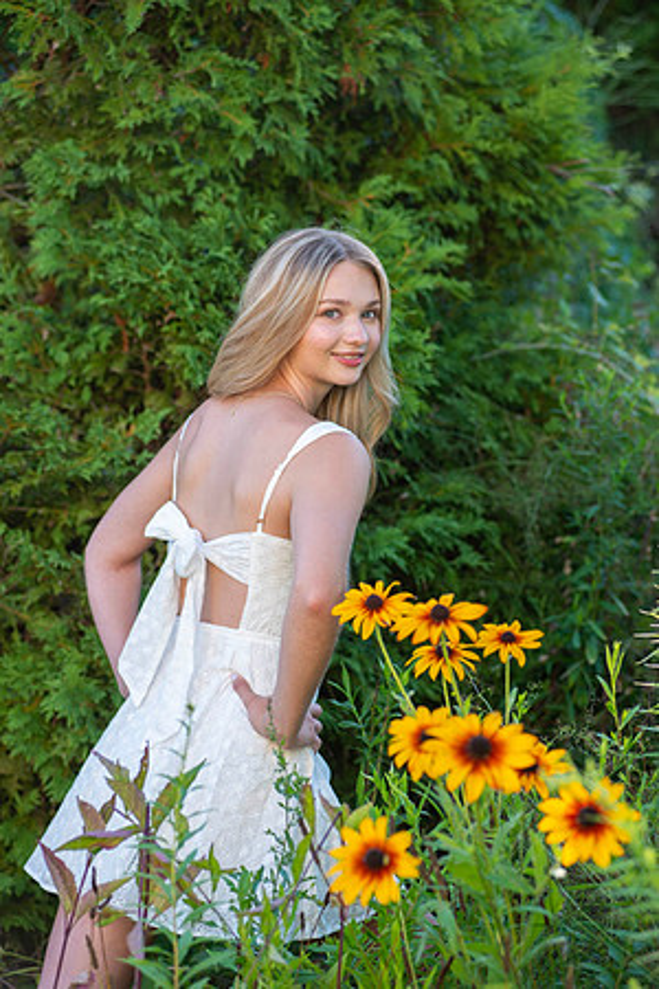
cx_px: 330
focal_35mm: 105
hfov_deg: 13.0
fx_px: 2883
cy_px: 494
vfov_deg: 19.5
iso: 160
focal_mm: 105
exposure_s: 1/200
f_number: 4
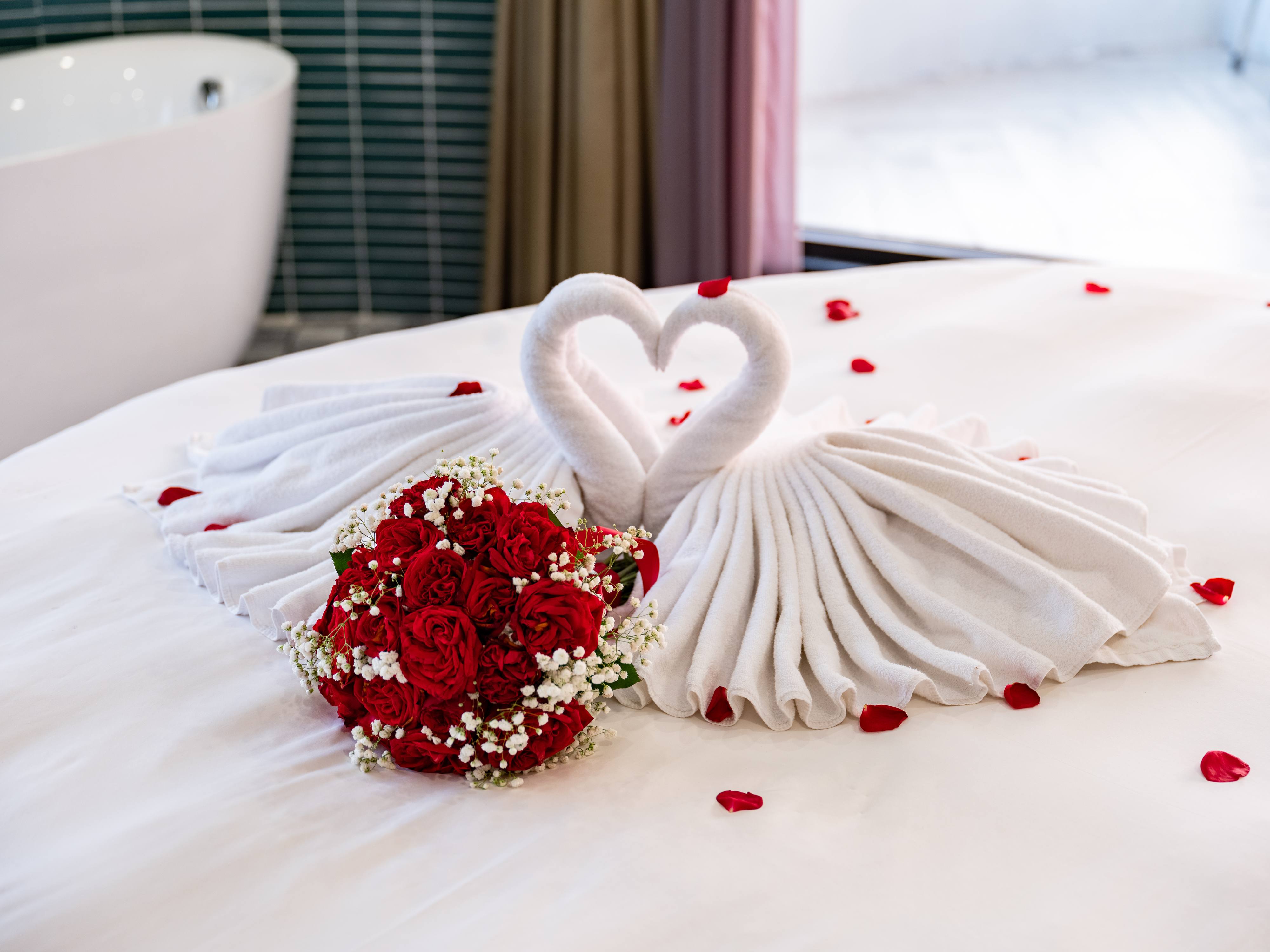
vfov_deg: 23.3
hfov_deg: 30.7
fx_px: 2311
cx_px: 635
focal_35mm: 63
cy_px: 476
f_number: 4
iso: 400
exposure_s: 1/40
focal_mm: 79.6
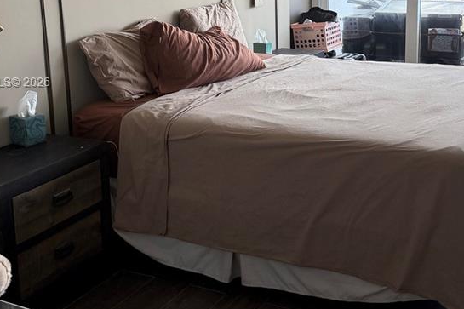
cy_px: 83
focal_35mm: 55
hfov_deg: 36.1
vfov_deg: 24.4
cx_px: 276
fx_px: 709
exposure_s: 1/120
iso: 200
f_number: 1.78
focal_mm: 6.76
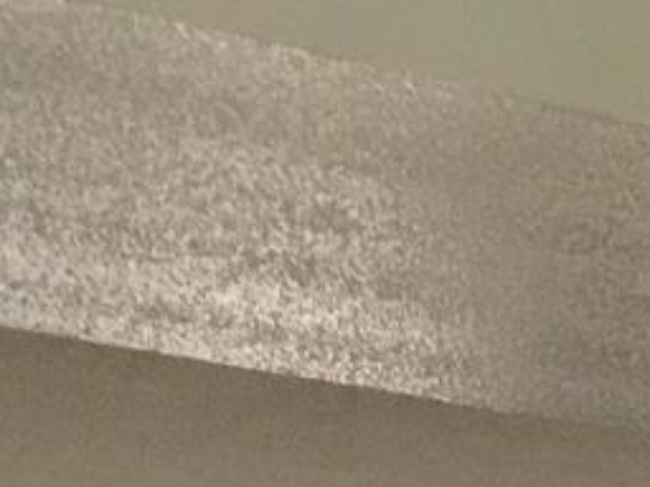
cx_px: 1374
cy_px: 1362
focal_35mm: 181
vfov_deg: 7.4
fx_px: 3399
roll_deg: -1.9
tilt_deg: -1.3
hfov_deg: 10.0
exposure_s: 1/30
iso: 32
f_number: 2.2
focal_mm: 4.15
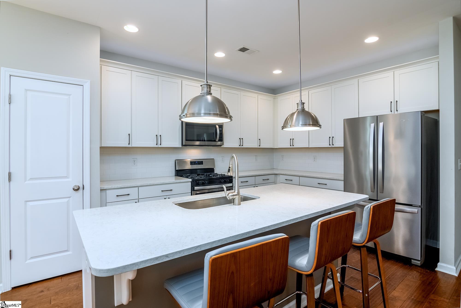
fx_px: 205
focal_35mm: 16
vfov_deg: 73.7
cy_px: 154
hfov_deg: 96.7
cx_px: 230
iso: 320
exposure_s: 1/4
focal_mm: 11
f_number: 7.1
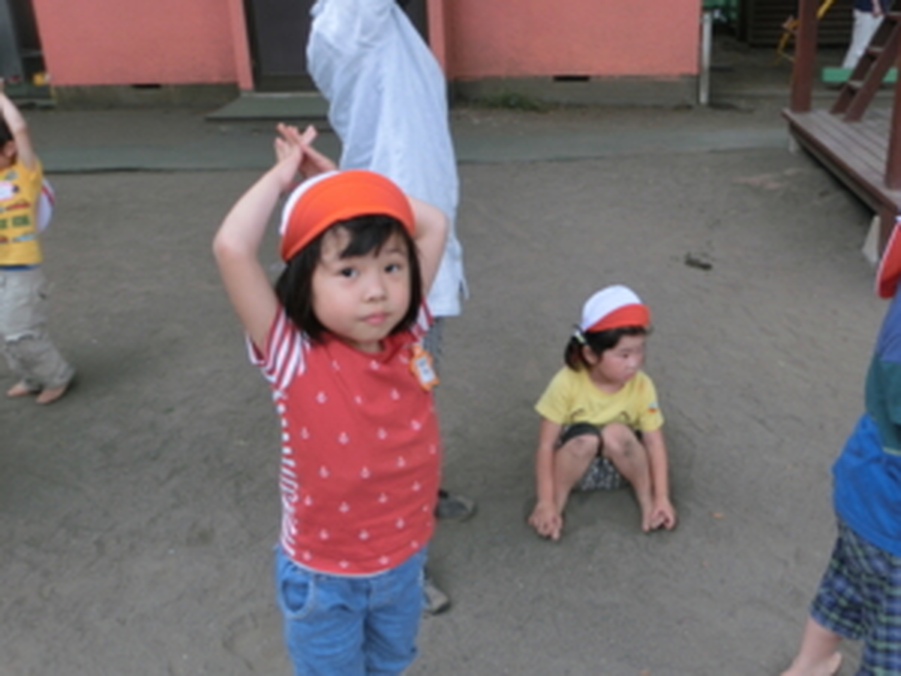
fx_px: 833
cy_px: 276
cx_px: 493
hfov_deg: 56.7
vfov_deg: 44.0
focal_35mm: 32
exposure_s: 1/160
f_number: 3
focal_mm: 4.24
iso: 80
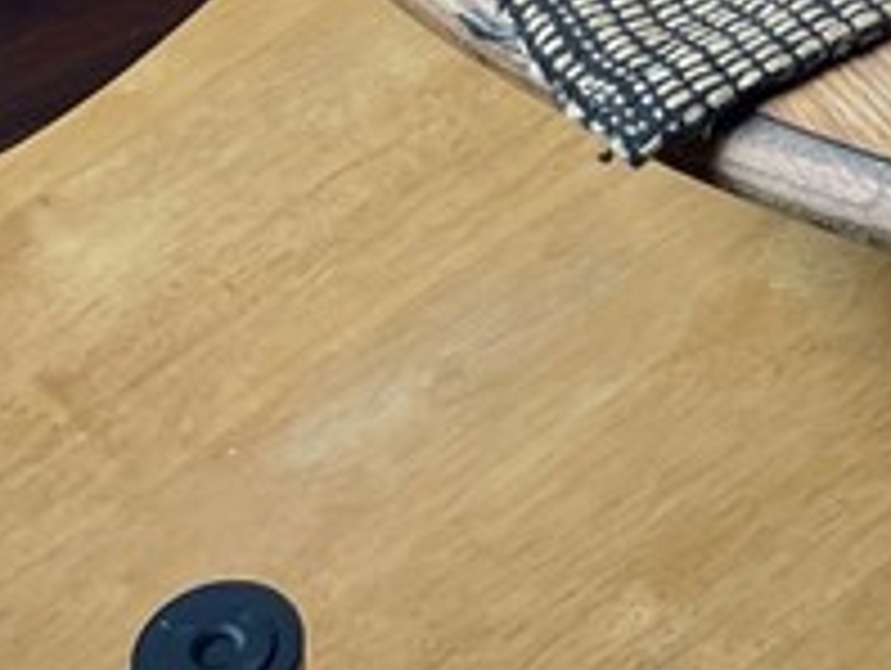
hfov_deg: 13.4
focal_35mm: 129
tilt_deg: -29.3
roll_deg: +1.7
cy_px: -908
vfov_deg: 10.1
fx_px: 3324
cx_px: 1706
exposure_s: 1/120
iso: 50
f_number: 1.6
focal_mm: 5.1
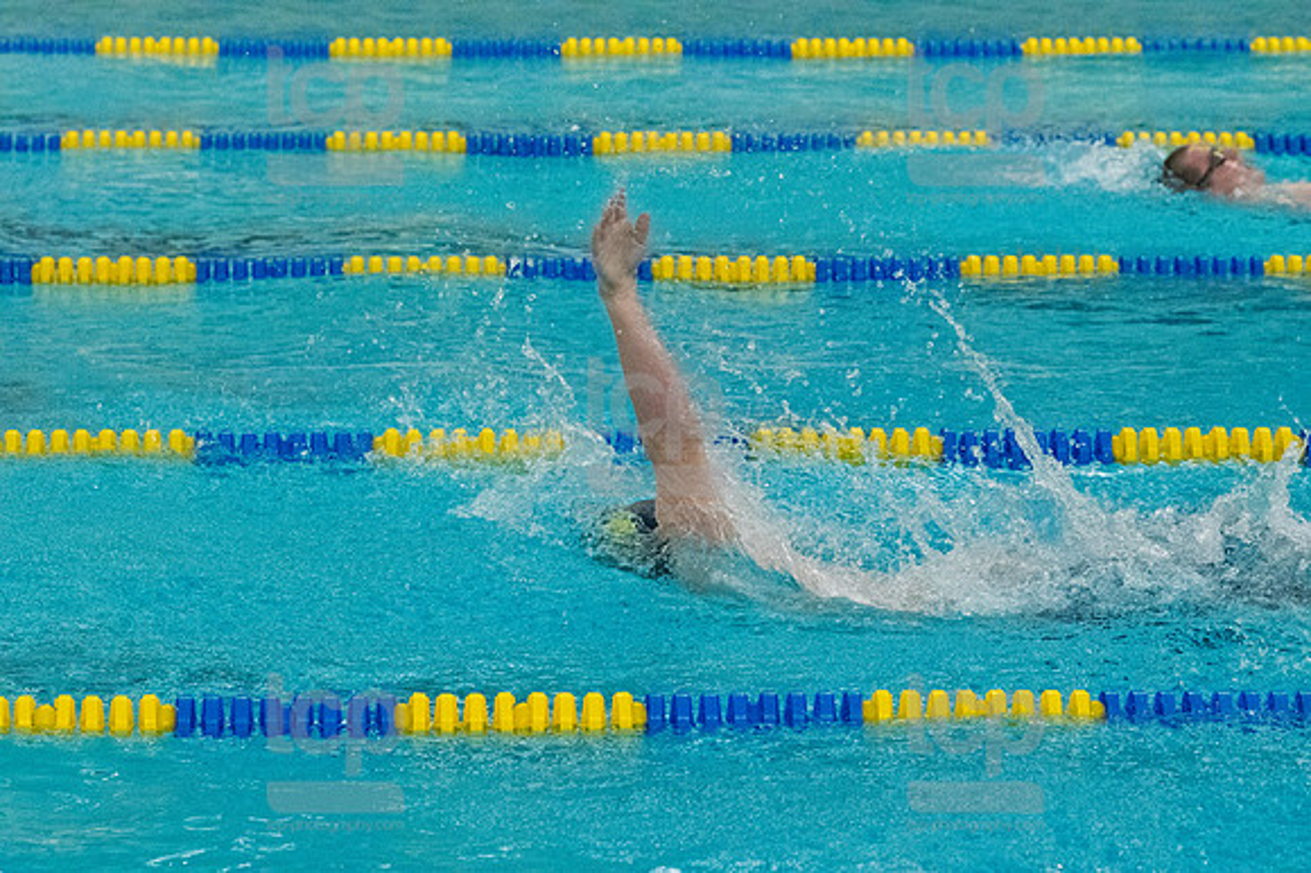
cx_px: 656
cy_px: 436
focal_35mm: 157
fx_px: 5714
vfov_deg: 8.7
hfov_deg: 13.1
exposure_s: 1/1250
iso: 10000
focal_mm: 105
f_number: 5
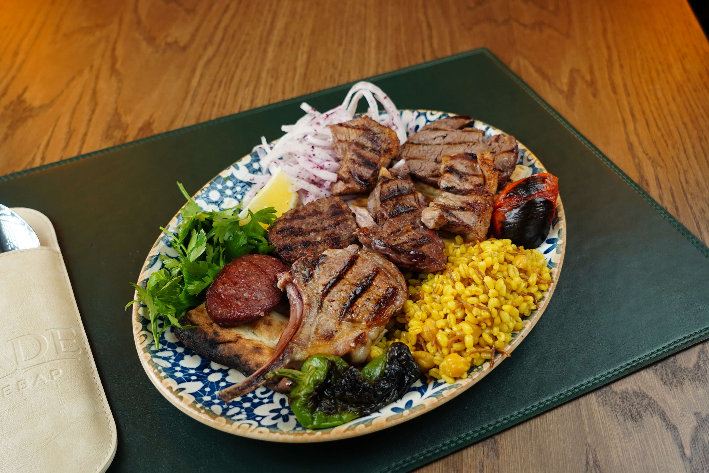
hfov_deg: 53.1
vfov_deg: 36.9
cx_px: 354
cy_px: 236
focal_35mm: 36
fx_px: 709
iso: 800
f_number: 4
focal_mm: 24
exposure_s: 1/160
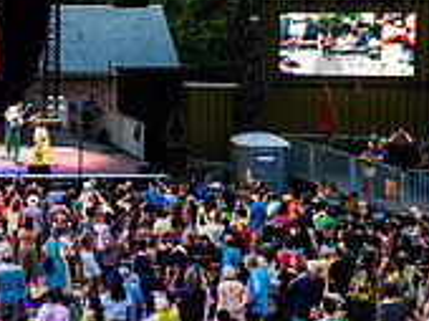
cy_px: 64
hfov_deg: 22.2
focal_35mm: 79
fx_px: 978
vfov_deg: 18.4
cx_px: -131
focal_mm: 24
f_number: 3.2
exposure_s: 1/200
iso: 1250
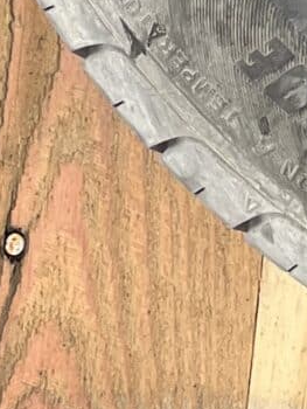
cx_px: 878
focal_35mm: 190
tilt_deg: -75.3
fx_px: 2244
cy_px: -986
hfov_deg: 7.1
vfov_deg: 8.1
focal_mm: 5.1
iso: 50
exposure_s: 1/649
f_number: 1.6
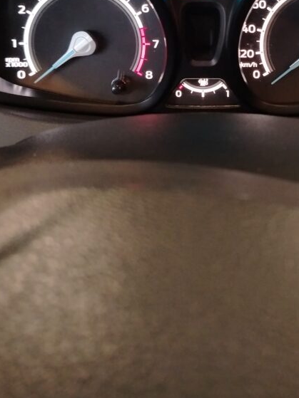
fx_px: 507
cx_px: 214
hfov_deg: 32.4
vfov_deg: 40.9
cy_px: 70
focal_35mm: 44
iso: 1575
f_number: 1.75
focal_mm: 5.25
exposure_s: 1/25
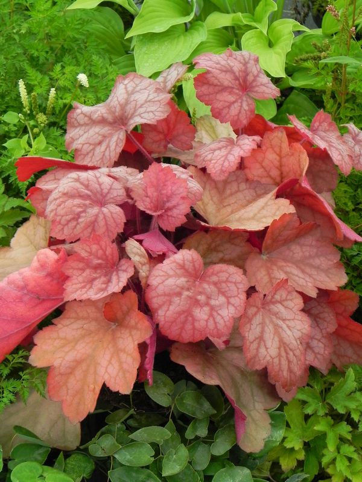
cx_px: 181
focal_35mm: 129
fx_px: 1799
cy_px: 241
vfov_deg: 15.3
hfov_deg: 11.5
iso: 160
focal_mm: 23
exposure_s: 1/160
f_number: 5.6
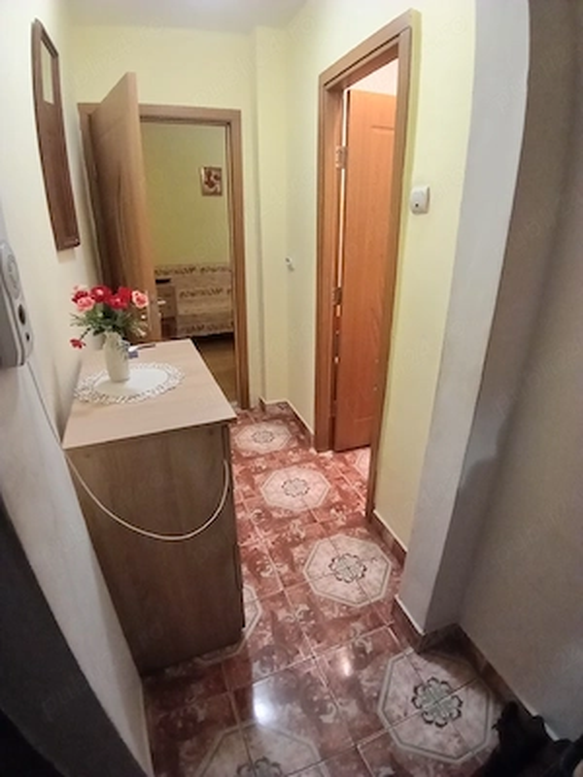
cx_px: 292
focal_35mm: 17
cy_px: 388
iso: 681
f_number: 2.2
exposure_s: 1/25
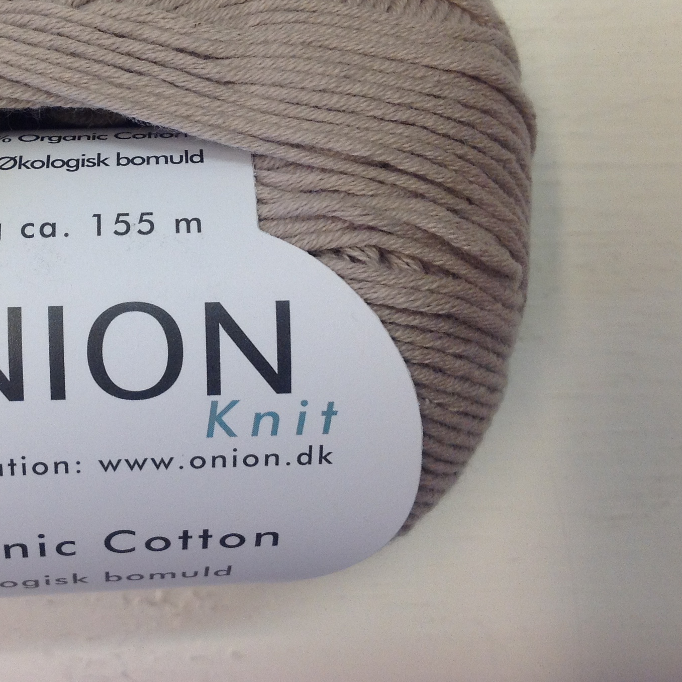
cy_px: 227
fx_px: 1315
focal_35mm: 59
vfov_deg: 28.9
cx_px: 124
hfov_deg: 28.4
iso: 80
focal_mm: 4.28
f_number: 2.4
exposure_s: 1/50
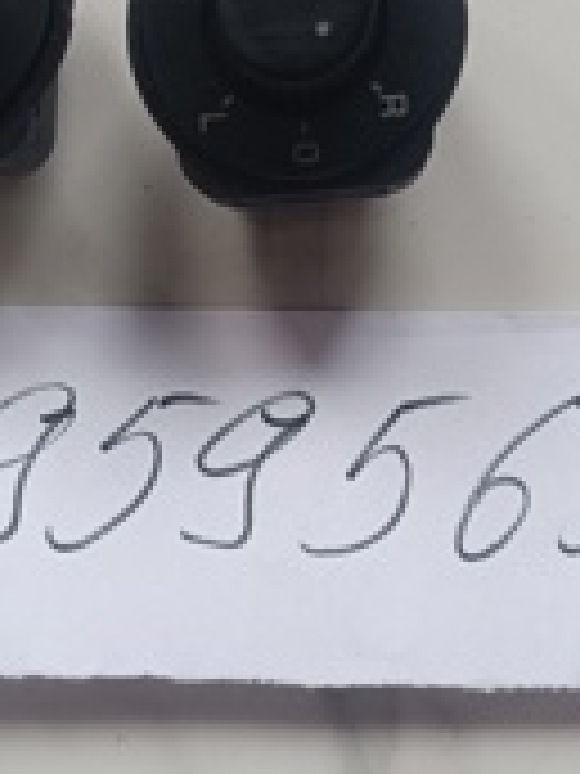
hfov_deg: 21.9
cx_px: 265
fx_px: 1497
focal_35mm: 67
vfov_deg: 28.9
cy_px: 328
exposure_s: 1/50.1
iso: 484
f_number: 1.88
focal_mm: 5.59
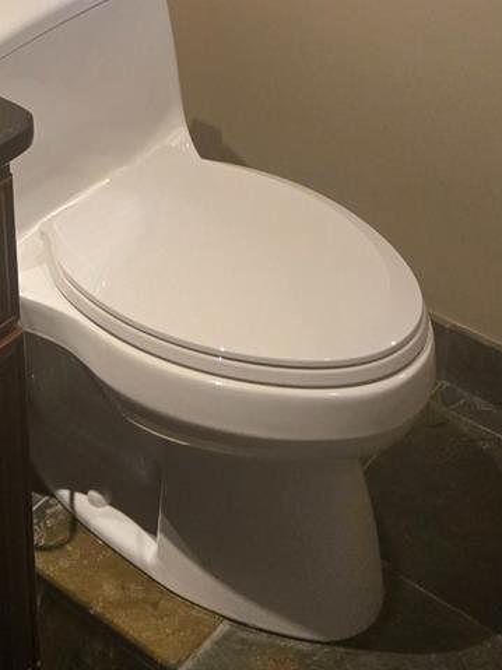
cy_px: -94
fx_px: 1393
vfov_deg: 24.9
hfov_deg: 20.2
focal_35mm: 72
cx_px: 115
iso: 640
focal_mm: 5.4
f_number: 1.8
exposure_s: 1/120
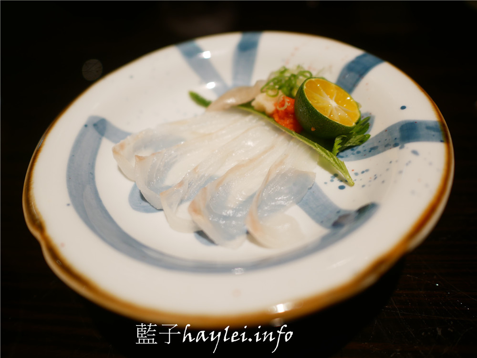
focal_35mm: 30
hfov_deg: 60.0
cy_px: 179
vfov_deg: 46.8
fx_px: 413
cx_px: 238
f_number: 1.7
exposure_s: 1/80
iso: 200
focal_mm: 15
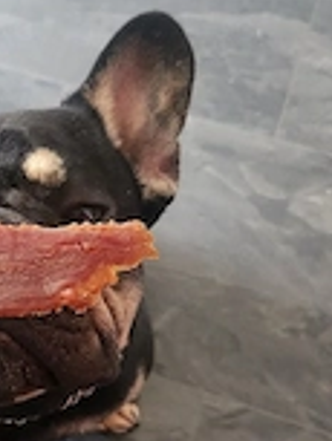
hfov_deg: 23.6
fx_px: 766
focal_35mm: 60
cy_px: 334
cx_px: 14
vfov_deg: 31.5
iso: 640
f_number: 1.8
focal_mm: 5.4
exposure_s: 1/33
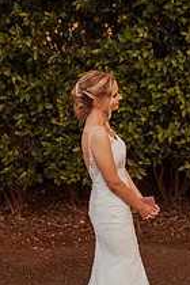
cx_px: 149
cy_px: 126
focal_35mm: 75
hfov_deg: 18.0
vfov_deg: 27.0
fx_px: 594
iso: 320
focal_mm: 35
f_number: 1.4
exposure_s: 1/1250
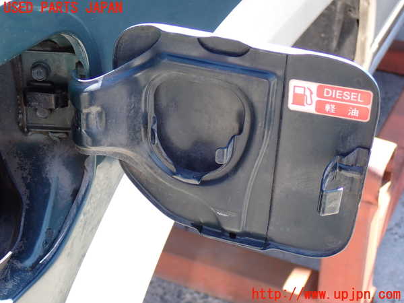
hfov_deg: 31.2
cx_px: 202
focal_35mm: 62
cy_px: 152
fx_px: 724
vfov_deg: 23.7
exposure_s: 1/125
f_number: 3.6
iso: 160
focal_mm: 11.09
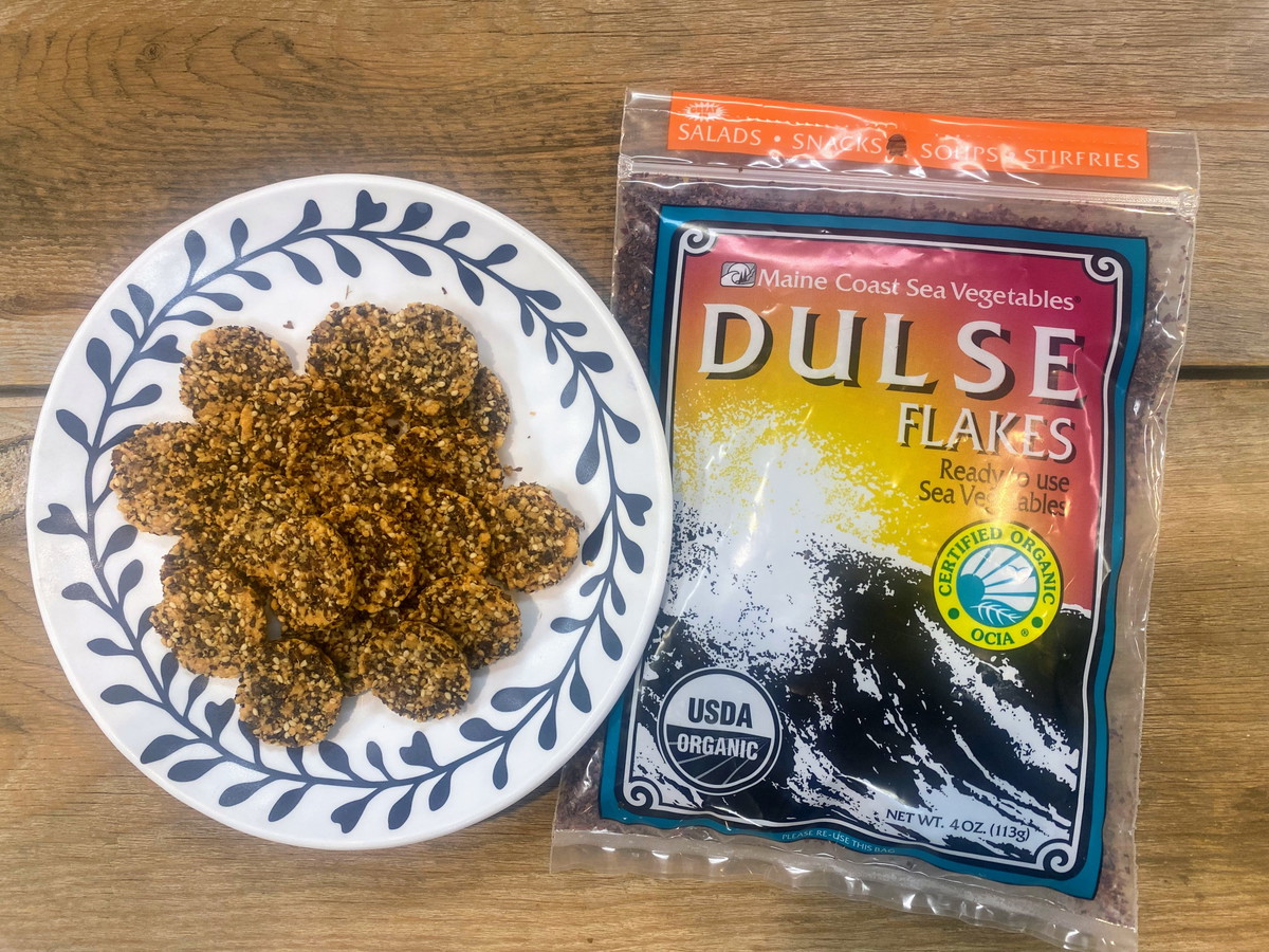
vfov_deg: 53.1
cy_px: 476
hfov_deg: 67.3
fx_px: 953
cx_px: 634
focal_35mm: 26
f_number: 1.8
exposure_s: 1/60
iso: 64
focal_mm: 4.25
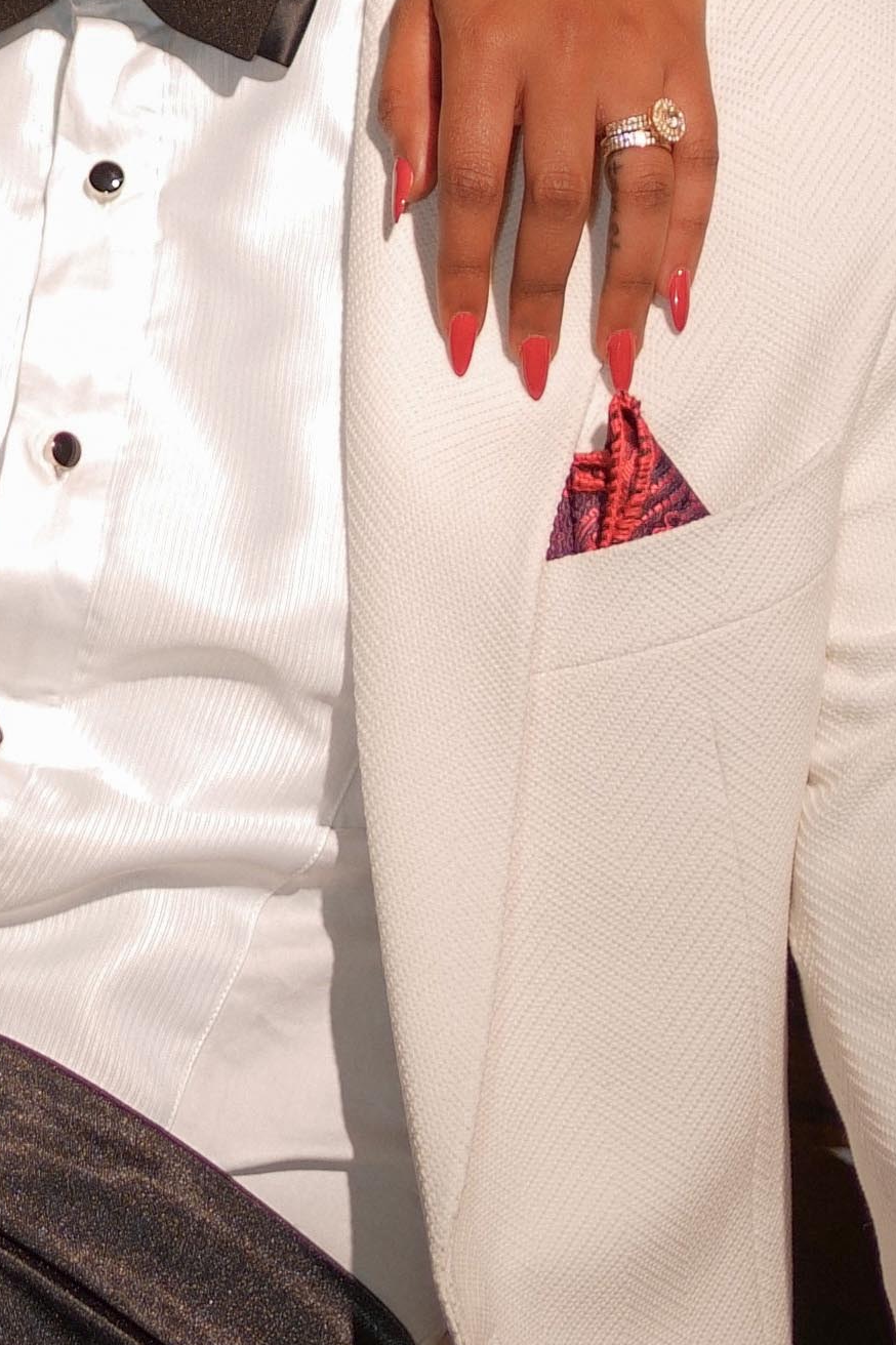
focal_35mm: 187
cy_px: -221
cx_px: -208
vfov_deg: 10.8
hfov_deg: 7.3
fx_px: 6984
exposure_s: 1/125
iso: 80
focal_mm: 35
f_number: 2
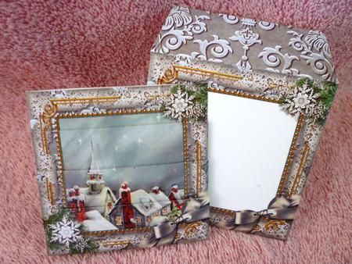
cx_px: 176
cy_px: 132
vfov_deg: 48.3
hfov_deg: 61.6
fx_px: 295
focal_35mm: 29
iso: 400
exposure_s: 1/15
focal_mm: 5.2
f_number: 3.3
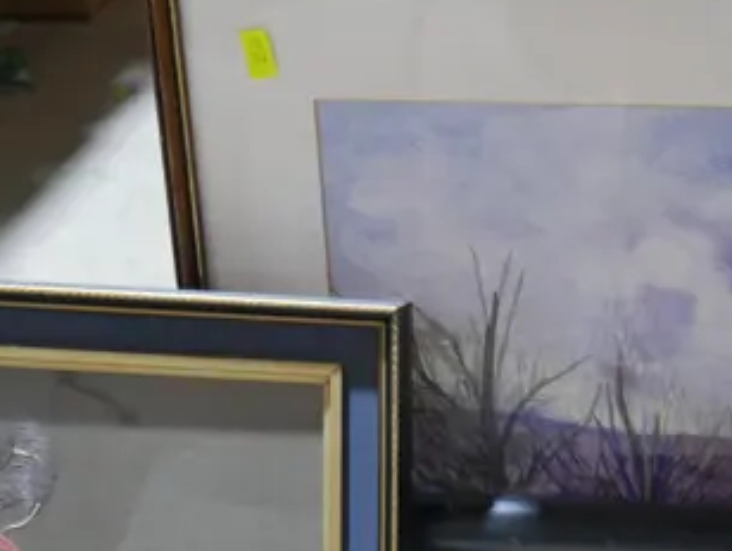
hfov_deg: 19.7
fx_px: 1970
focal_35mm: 93
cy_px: 607
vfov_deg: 15.5
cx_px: 896
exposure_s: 1/60
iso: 800
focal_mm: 14
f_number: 4
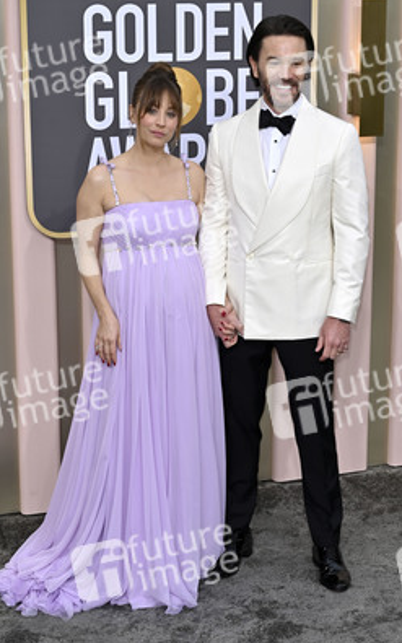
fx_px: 1121
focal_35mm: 64
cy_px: 319
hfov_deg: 20.3
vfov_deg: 32.0
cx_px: 202
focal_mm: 62
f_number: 8
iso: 250
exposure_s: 1/200
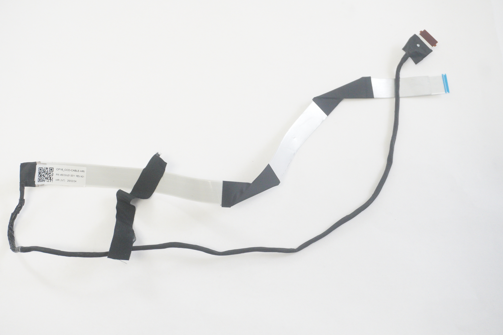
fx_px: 706
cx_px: 231
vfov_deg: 26.7
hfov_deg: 39.2
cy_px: 164
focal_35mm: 51
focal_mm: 31
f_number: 5.6
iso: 2500
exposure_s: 1/100
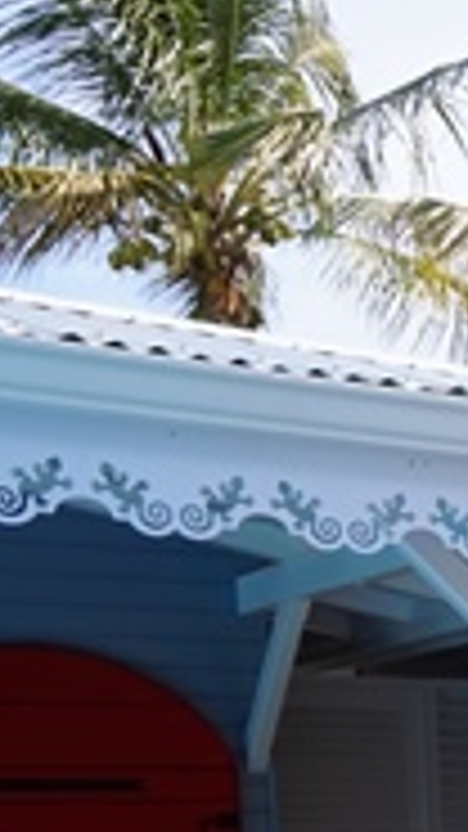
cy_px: 944
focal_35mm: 87
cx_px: 1323
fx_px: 1920
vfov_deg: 22.9
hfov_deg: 10.6
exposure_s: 1/80
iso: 100
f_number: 11
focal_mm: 16
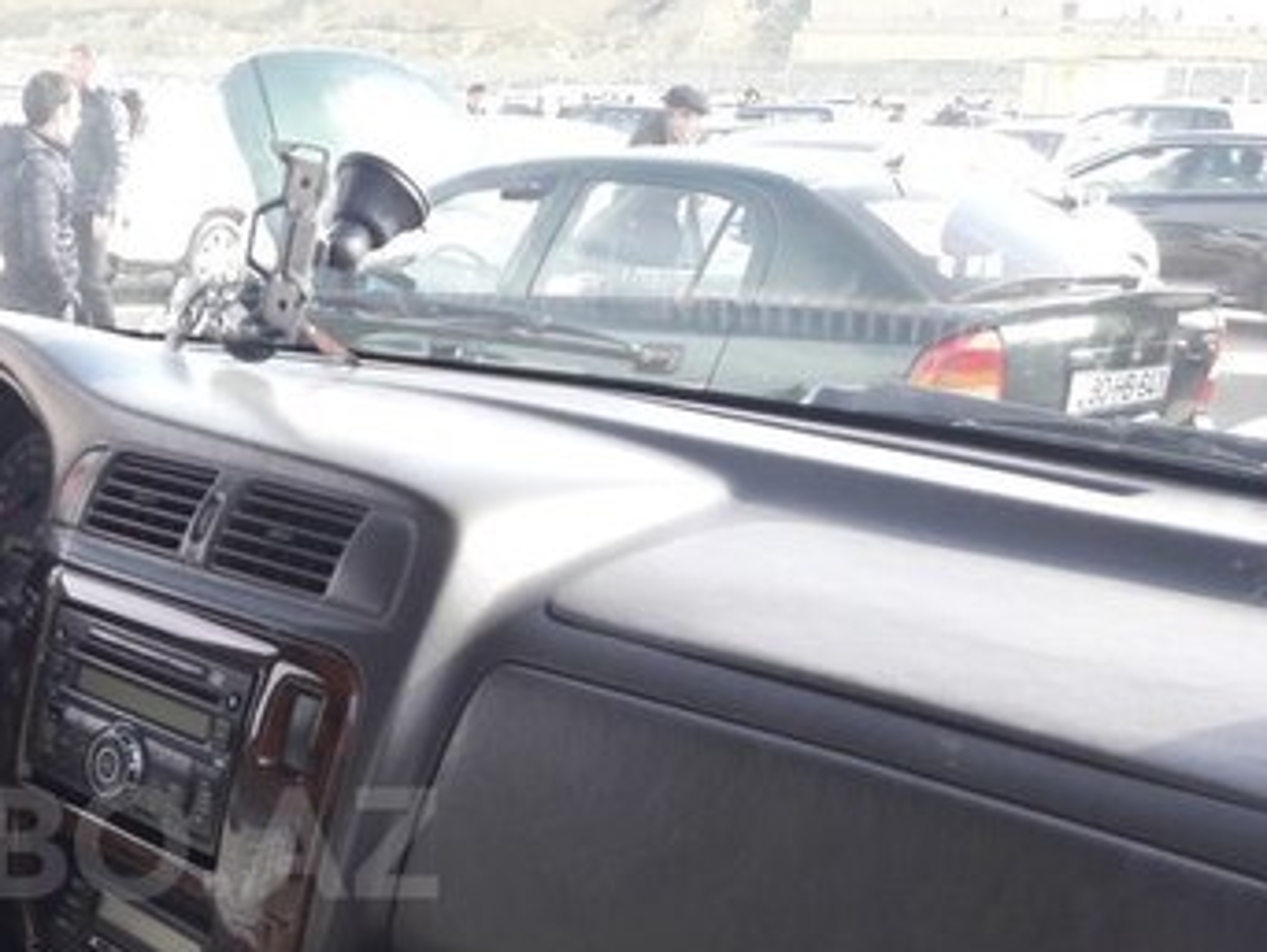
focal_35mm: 54
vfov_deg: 26.2
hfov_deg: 33.1
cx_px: 59
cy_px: 843
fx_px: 1978
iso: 40
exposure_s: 1/100
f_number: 1.9
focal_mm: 3.7
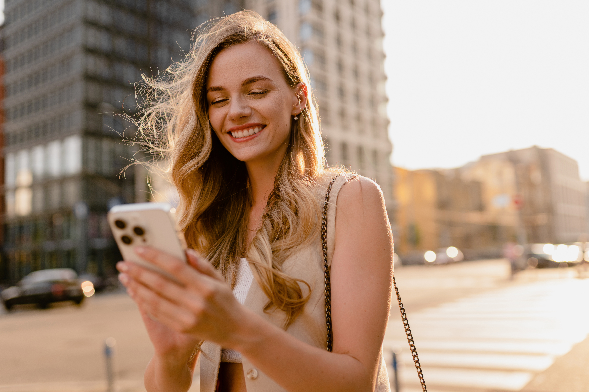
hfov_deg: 54.4
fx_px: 573
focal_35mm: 35
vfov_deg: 37.9
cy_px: 196
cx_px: 294
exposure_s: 1/640
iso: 100
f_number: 2
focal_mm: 35
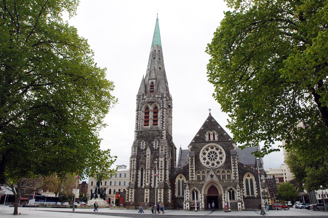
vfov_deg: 50.3
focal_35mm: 26
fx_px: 232
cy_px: 109
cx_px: 164
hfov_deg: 70.5
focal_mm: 17
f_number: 6.3
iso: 320
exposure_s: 1/1500
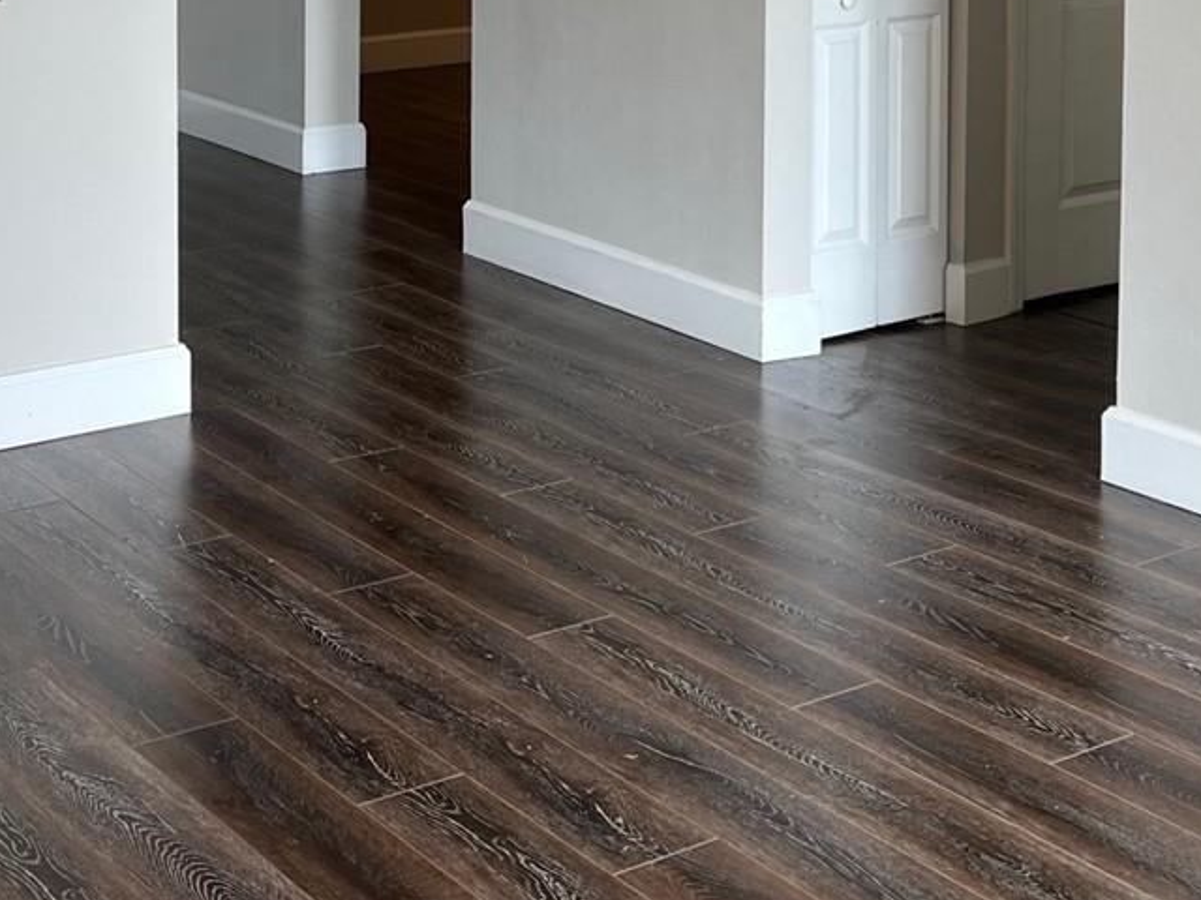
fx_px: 2255
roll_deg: +0.3
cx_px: 353
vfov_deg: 21.1
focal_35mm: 65
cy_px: -165
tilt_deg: -4.4
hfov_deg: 29.5
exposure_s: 1/120
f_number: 1.5
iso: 50
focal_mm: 5.7
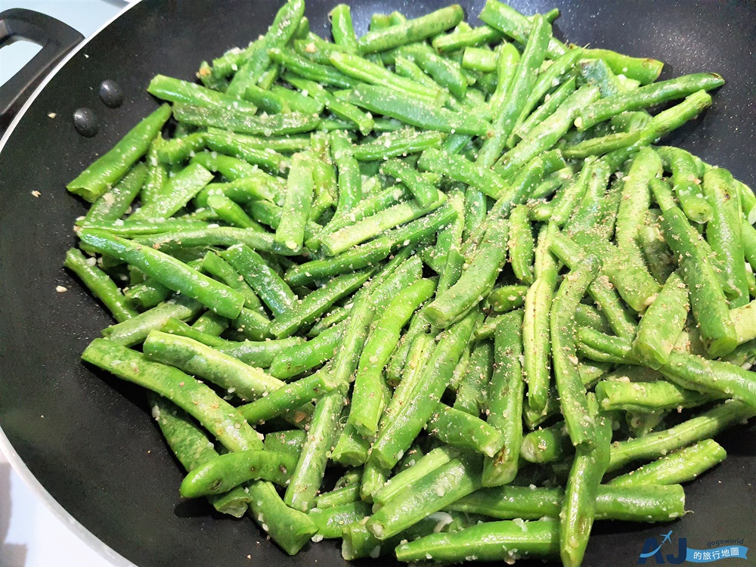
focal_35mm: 26
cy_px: 284
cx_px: 378
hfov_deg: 67.3
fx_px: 568
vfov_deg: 53.1
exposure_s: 1/120
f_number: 1.7
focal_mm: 4.32
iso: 250
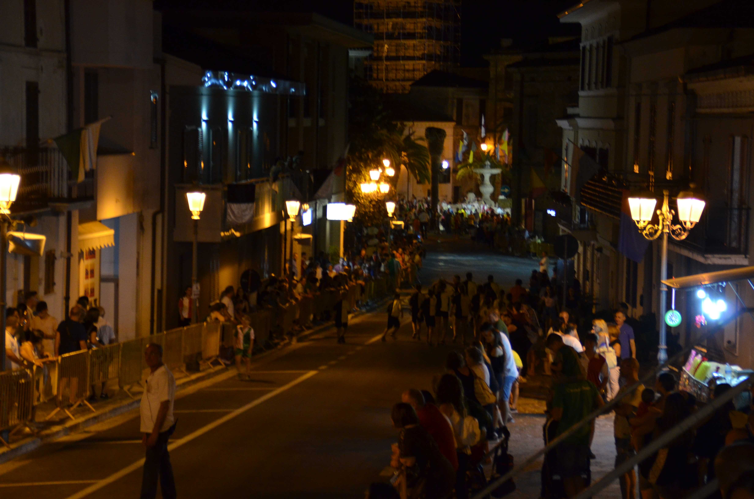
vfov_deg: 13.4
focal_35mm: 102
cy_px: 250
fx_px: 2132
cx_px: 377
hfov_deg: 20.1
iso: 1600
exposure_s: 1/30
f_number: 5.3
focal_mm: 68
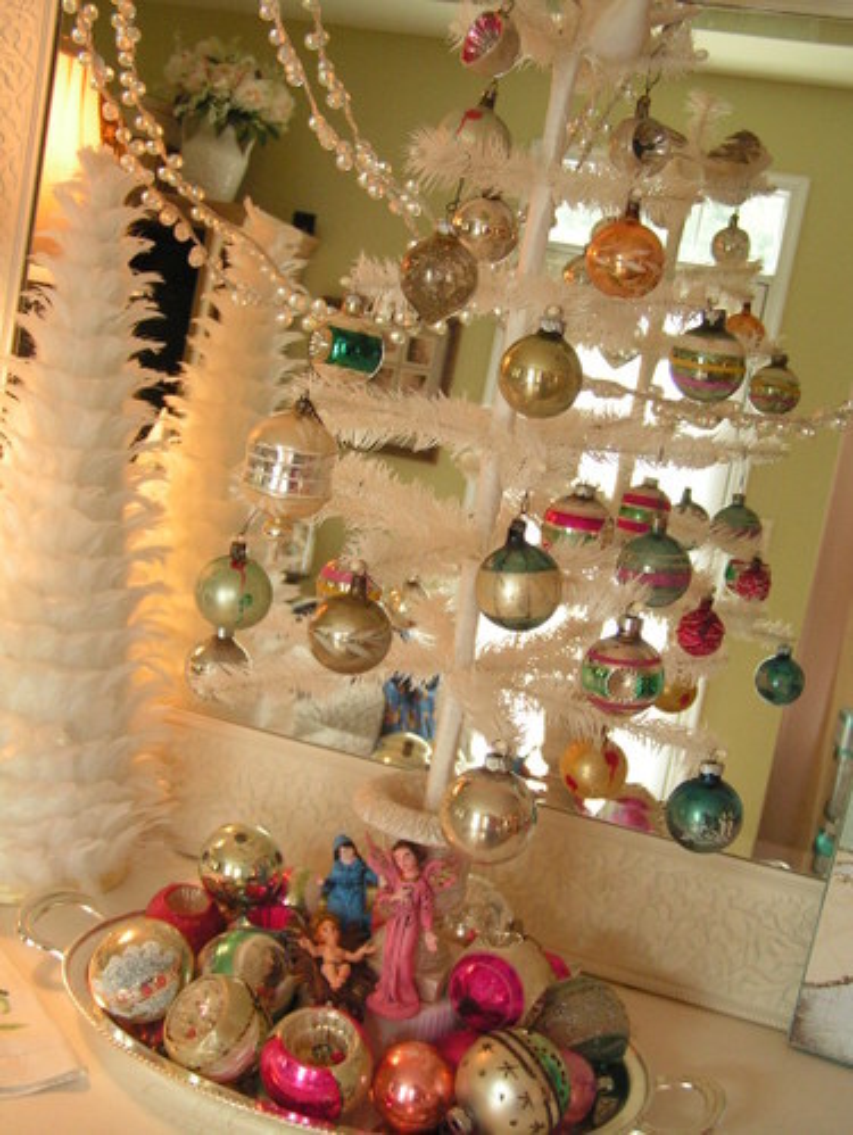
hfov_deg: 32.9
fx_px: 1444
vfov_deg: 42.9
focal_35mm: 44
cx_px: 426
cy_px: 568
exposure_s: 1/40
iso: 160
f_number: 2.8
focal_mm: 7.4
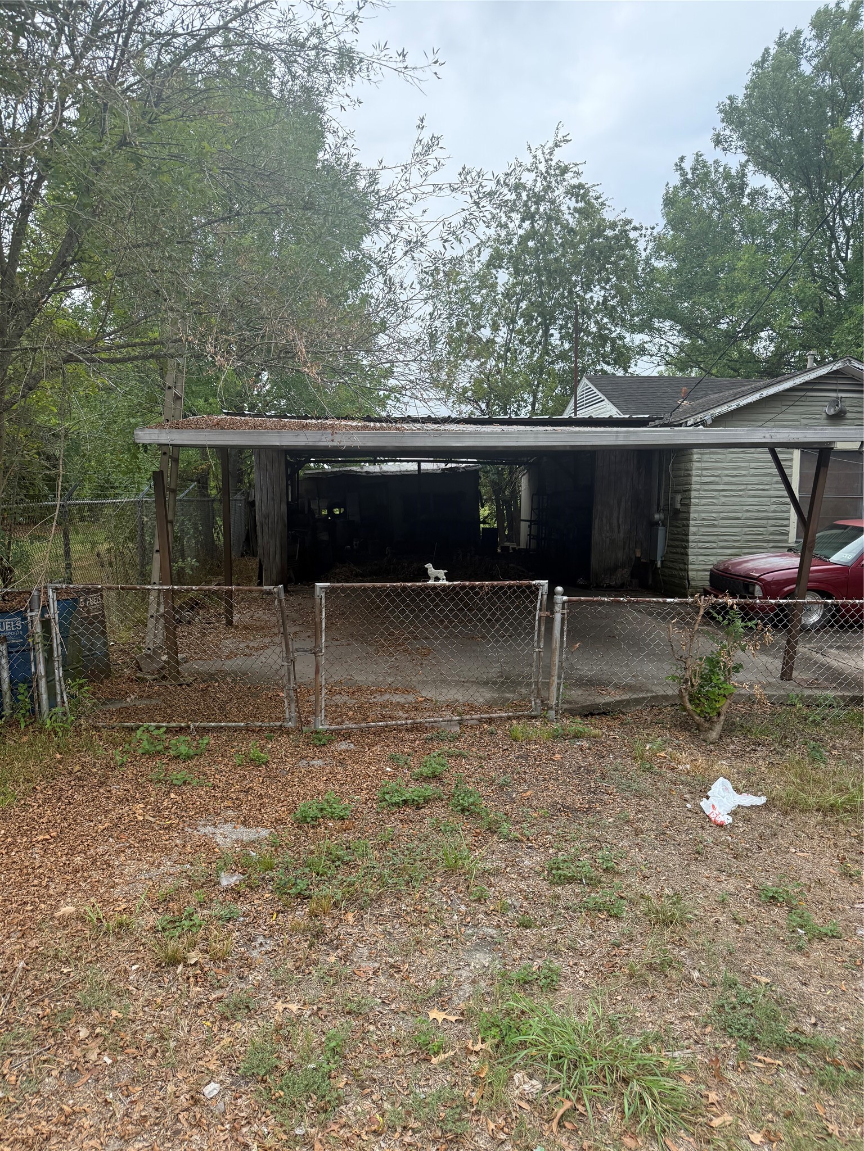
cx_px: 432
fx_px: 799
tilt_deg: -5.2
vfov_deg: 71.6
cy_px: 576
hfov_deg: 56.8
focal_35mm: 24
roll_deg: -0.9
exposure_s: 1/1727
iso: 100
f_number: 1.78
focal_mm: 6.76
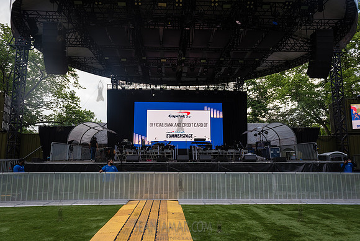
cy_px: 120
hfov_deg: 73.7
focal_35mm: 24
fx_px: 240
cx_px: 180
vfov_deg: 53.2
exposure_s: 1/250
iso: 400
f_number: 5.6
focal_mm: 24
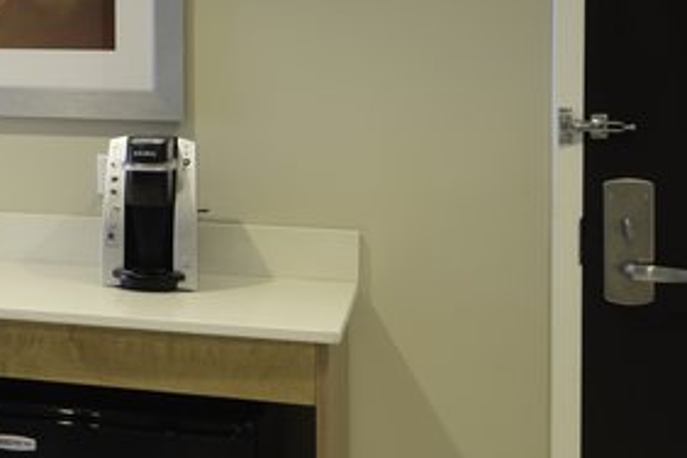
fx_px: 1622
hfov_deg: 21.7
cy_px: 313
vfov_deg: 16.0
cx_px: -190
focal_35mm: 85
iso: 200
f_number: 10
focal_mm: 20
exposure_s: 1/4
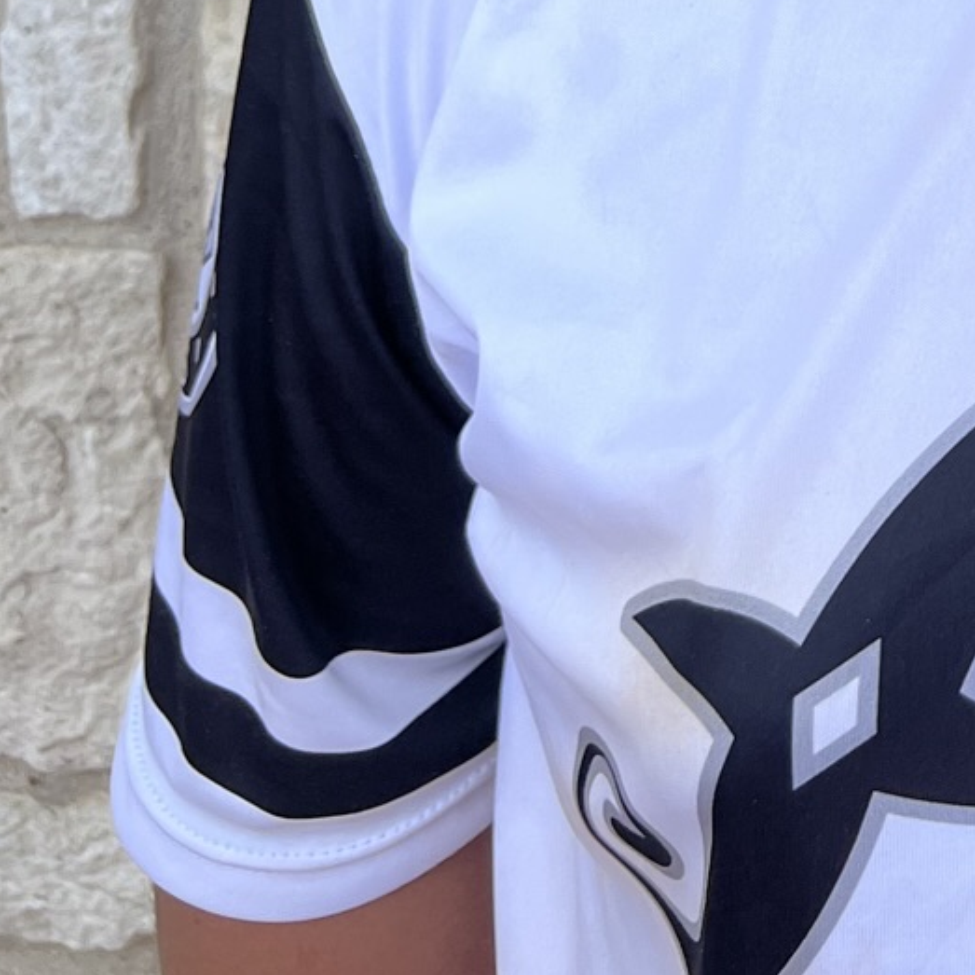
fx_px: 2868
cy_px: -626
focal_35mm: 90
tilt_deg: -9.6
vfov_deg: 16.9
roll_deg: -0.7
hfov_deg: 17.5
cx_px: 1426
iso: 50
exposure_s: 1/949
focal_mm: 5.7
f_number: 1.5
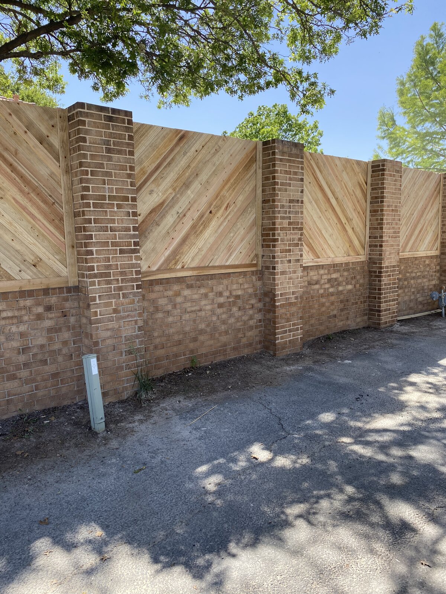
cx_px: 223
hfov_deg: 53.1
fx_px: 447
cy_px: 297
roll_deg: +1.7
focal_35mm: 26
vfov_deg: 67.3
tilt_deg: -4.0
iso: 32
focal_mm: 4.25
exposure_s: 1/890
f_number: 1.8
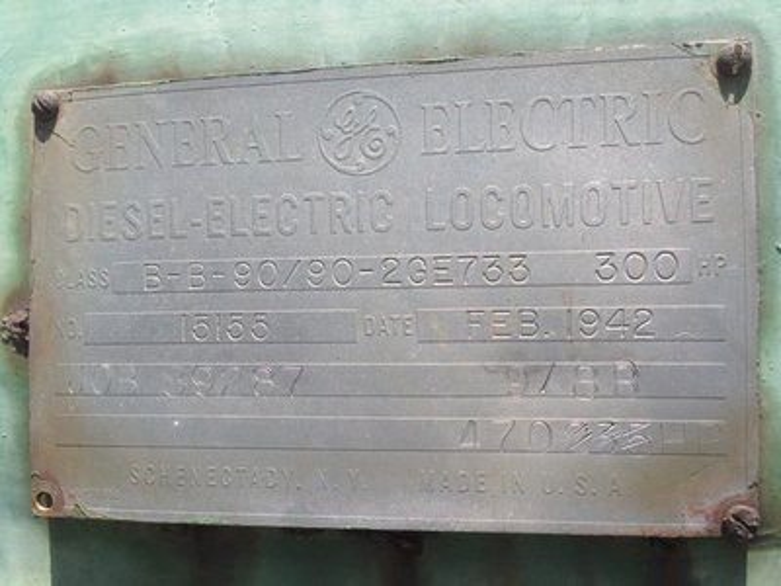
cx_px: 390
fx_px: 745
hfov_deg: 55.4
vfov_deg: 42.9
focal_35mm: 33
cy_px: 293
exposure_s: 1/1022
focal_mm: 4.12
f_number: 2.4
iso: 50
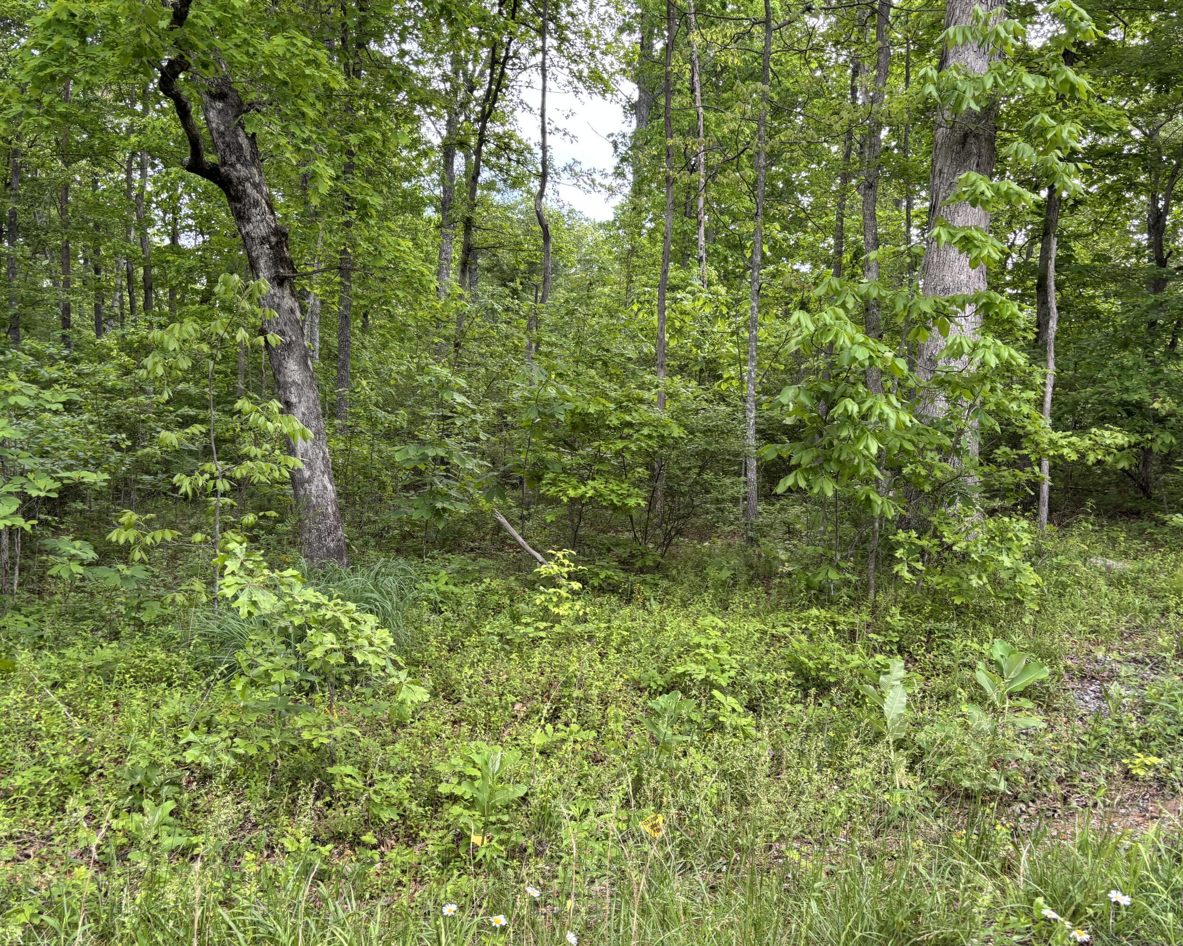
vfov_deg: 48.4
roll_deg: -1.4
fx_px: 1050
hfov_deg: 58.8
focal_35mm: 30
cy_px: 521
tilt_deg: -3.3
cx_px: 577
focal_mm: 5.96
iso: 50
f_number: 1.6
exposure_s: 1/132
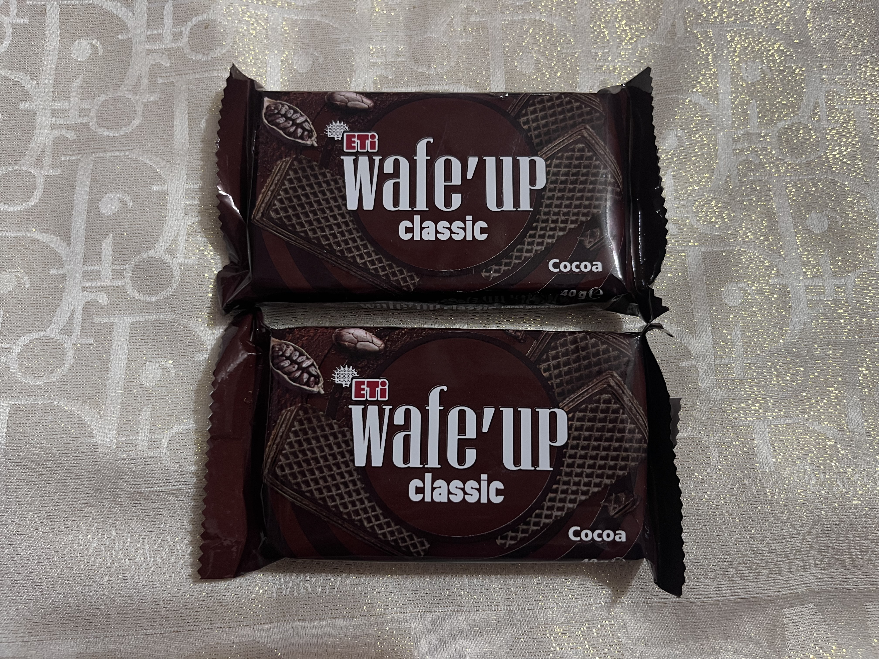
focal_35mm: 26
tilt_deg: -76.6
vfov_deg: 53.1
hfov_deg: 67.3
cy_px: 330
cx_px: 440
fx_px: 660
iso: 320
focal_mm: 5.1
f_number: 1.6
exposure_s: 1/50
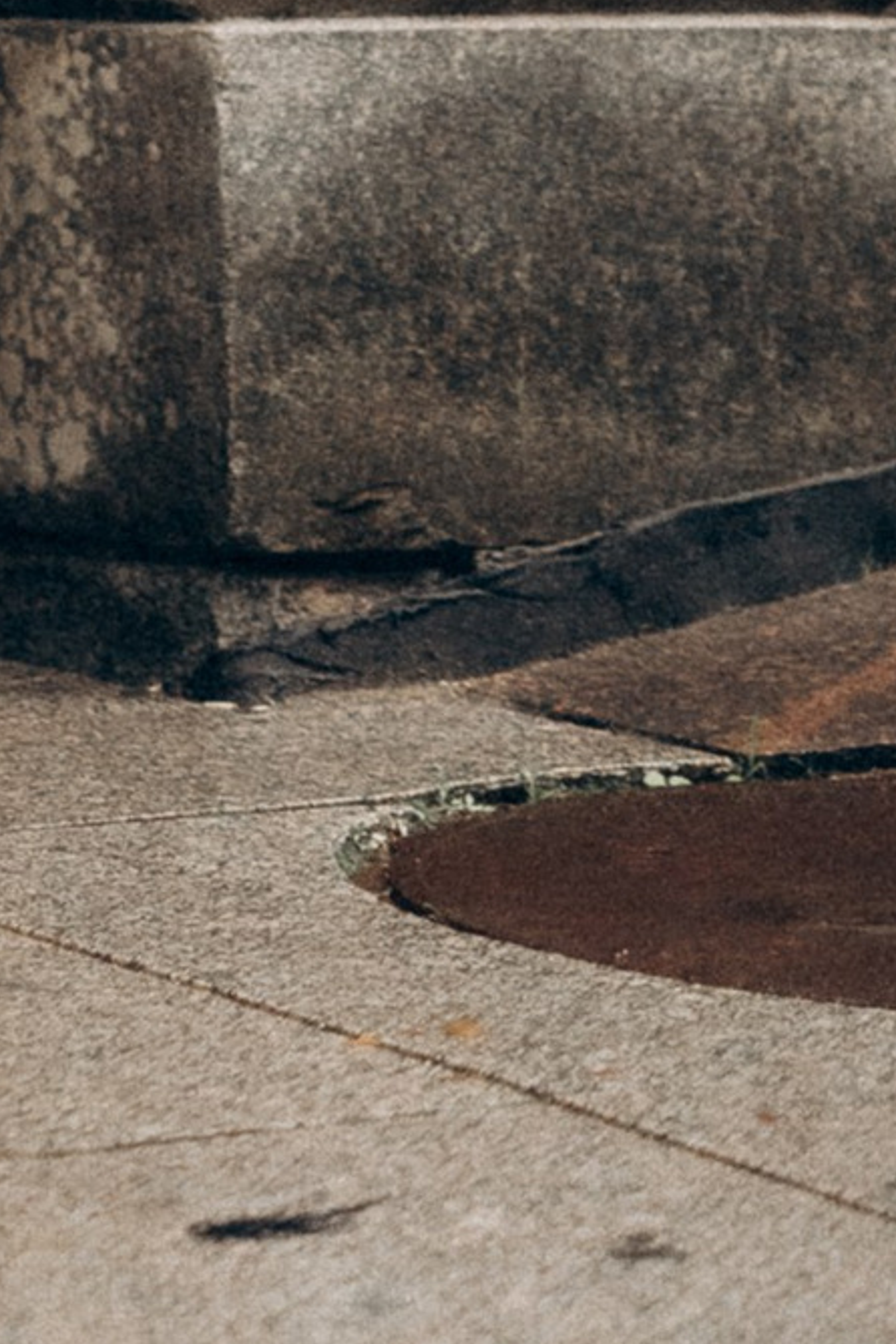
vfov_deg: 9.0
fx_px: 7503
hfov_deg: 6.5
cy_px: -2119
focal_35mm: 201
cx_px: -1227
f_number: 1.4
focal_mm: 35
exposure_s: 1/3200
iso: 800
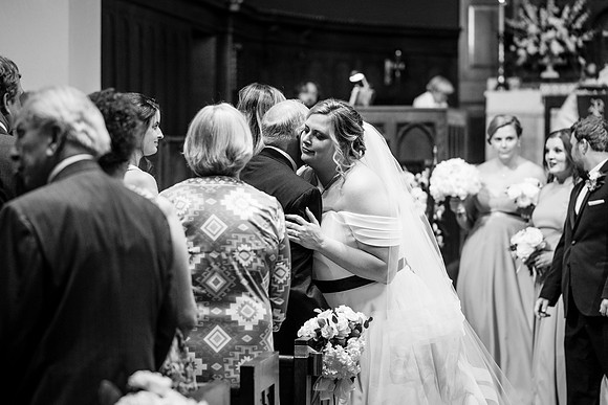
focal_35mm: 112
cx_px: 260
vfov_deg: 12.2
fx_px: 1894
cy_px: 232
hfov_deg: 18.2
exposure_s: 1/160
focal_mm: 97
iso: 2000
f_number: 2.8
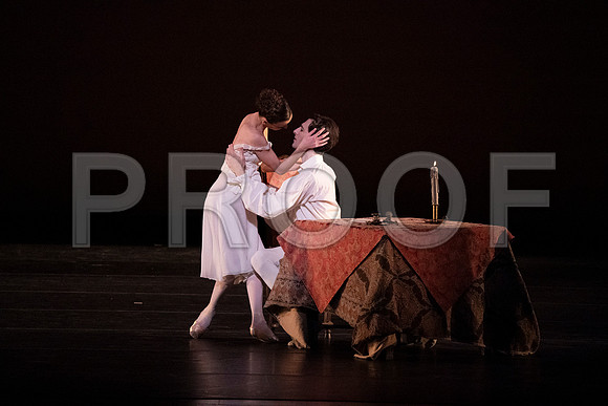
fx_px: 6250
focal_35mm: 370
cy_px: 203
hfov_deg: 5.6
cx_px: 304
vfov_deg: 3.7
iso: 20000
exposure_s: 1/400
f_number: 5.6
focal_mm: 370
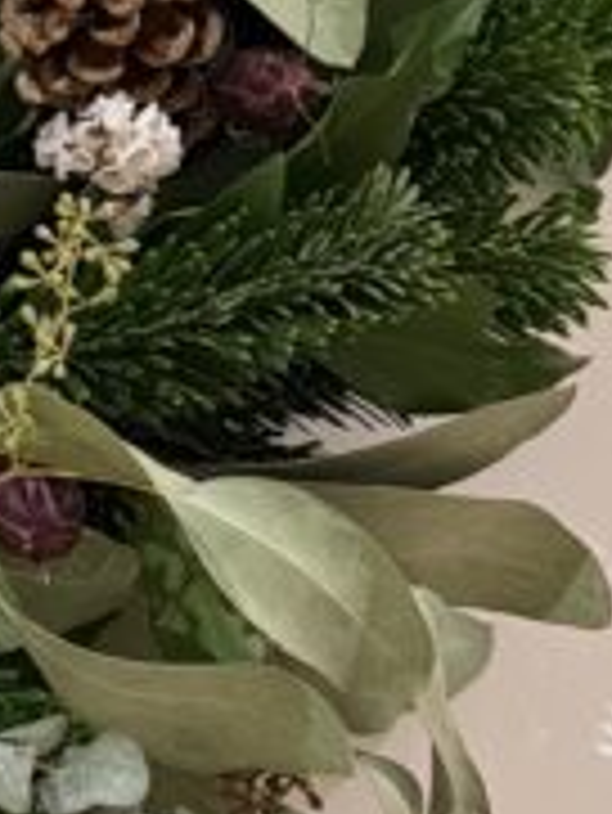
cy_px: 45
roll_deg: +0.6
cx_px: -450
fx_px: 2496
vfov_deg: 18.2
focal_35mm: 106
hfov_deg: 12.8
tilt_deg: +6.8
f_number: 1.78
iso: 640
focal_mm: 6.76
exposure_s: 1/50
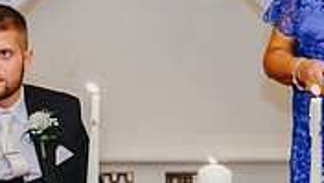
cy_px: 100
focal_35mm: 161
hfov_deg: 13.3
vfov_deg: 7.5
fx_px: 1383
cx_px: 76
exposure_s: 1/200
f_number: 2.2
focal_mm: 35
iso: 1000
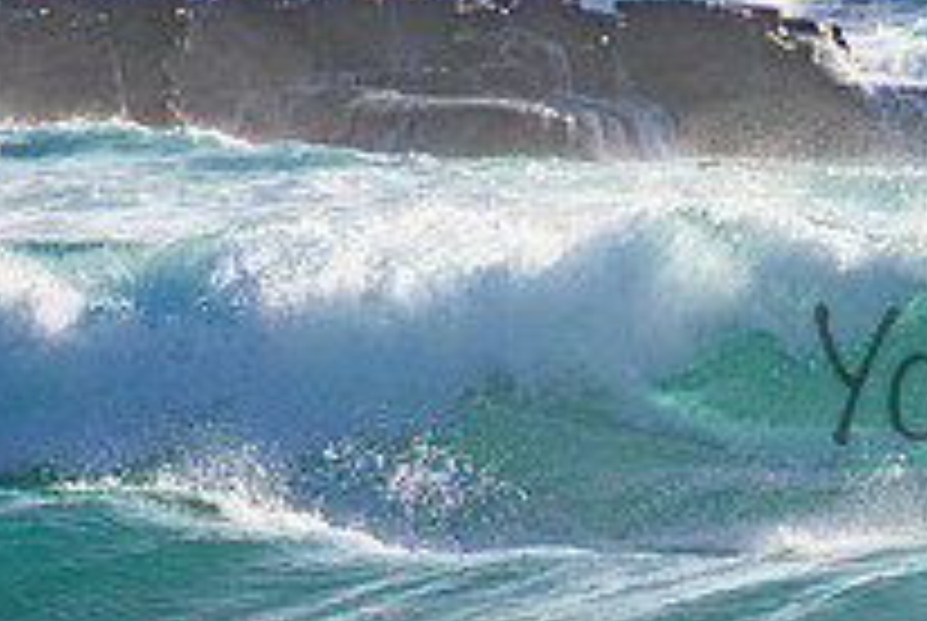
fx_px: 43476
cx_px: 1278
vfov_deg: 0.8
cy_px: 335
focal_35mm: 1686
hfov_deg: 1.2
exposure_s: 1/2000
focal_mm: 400
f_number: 5.6
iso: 280
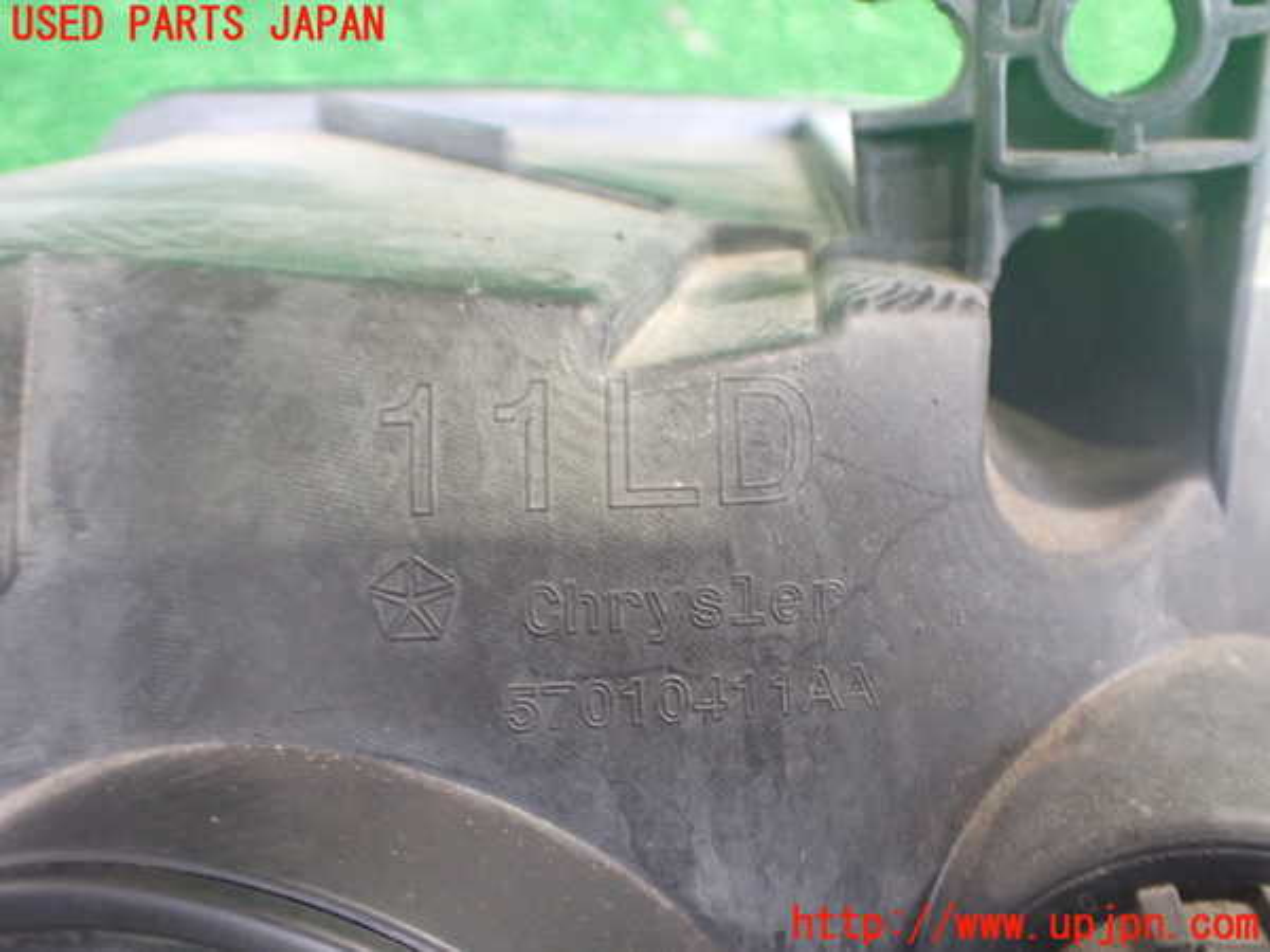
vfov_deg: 46.8
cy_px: 476
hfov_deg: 60.0
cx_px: 635
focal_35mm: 30
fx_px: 1101
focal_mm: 5.4
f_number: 2.3
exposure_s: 1/30
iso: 800
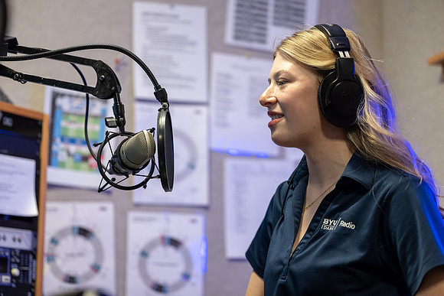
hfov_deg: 22.9
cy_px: 148
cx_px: 222
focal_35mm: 89
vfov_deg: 15.4
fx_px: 1098
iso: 1250
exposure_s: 1/125
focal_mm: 89
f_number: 2.8
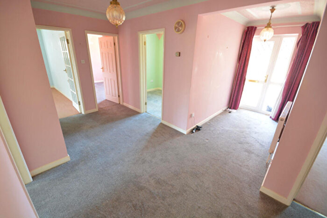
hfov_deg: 100.4
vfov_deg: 77.3
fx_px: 136
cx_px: 164
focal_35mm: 15
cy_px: 109
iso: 400
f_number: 8
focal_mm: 10
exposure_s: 1/3
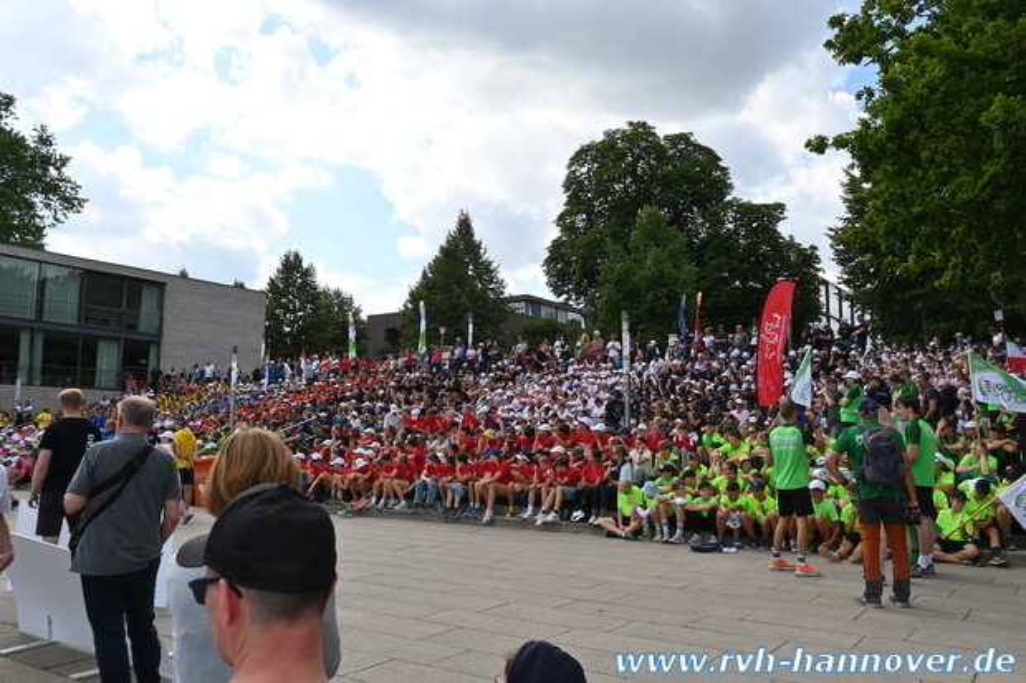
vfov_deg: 43.6
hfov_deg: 61.9
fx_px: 855
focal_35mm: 30
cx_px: 513
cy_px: 342
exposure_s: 1/320
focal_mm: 20
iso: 100
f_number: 6.3
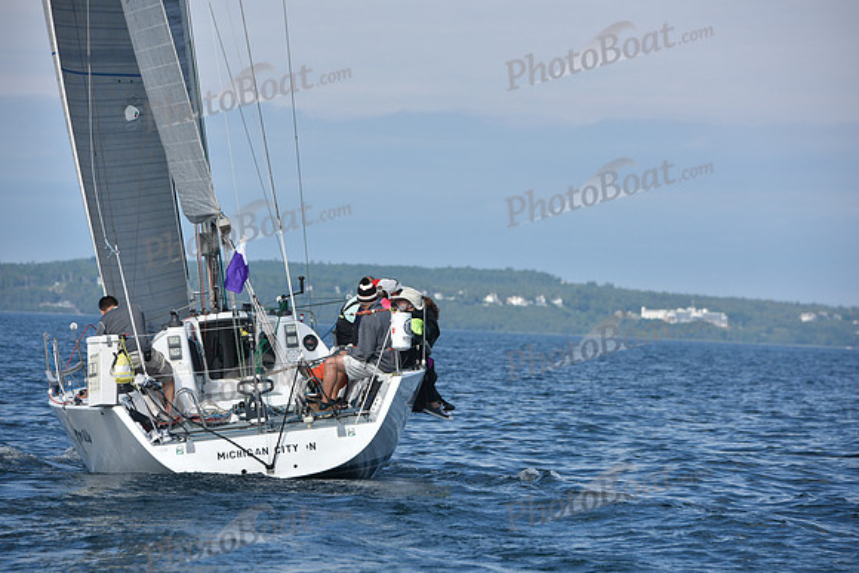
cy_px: 286
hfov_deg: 10.5
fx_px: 4654
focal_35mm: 195
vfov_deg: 7.0
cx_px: 430
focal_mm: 195
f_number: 7.1
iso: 250
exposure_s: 1/1600
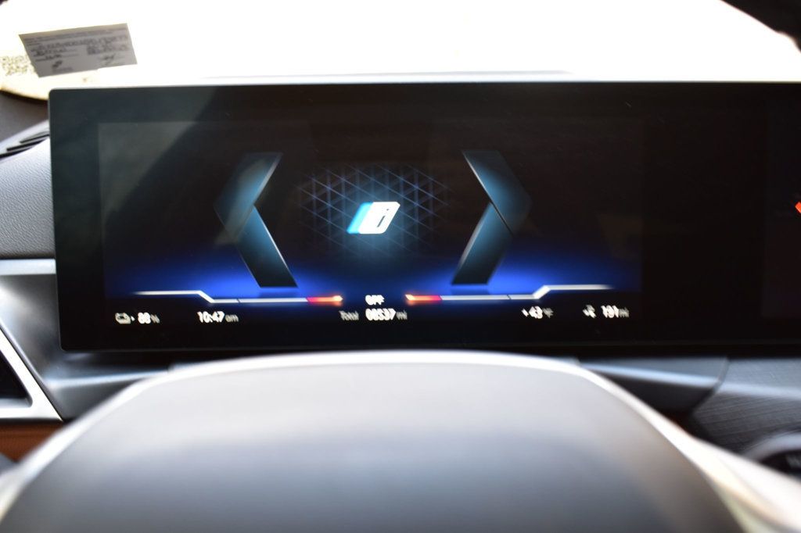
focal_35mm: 32
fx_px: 701
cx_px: 400
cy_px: 266
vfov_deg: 41.7
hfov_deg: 59.5
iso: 450
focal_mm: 21
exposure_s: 1/15
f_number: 6.3
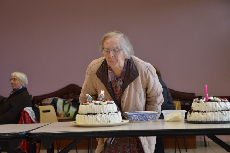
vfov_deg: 17.5
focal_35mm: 78
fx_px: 498
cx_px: 115
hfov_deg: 26.0
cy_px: 76
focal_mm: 52
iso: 400
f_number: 5
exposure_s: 1/40
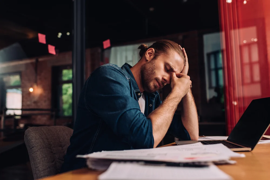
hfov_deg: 54.4
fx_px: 263
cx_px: 135
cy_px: 90
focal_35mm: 35
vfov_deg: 37.9
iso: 100
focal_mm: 35
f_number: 2.8
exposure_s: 1/200
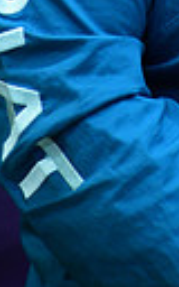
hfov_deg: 2.4
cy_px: -361
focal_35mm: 534
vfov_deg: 3.9
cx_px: 402
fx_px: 4168
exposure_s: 1/250
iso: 2500
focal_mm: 116
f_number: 4.2
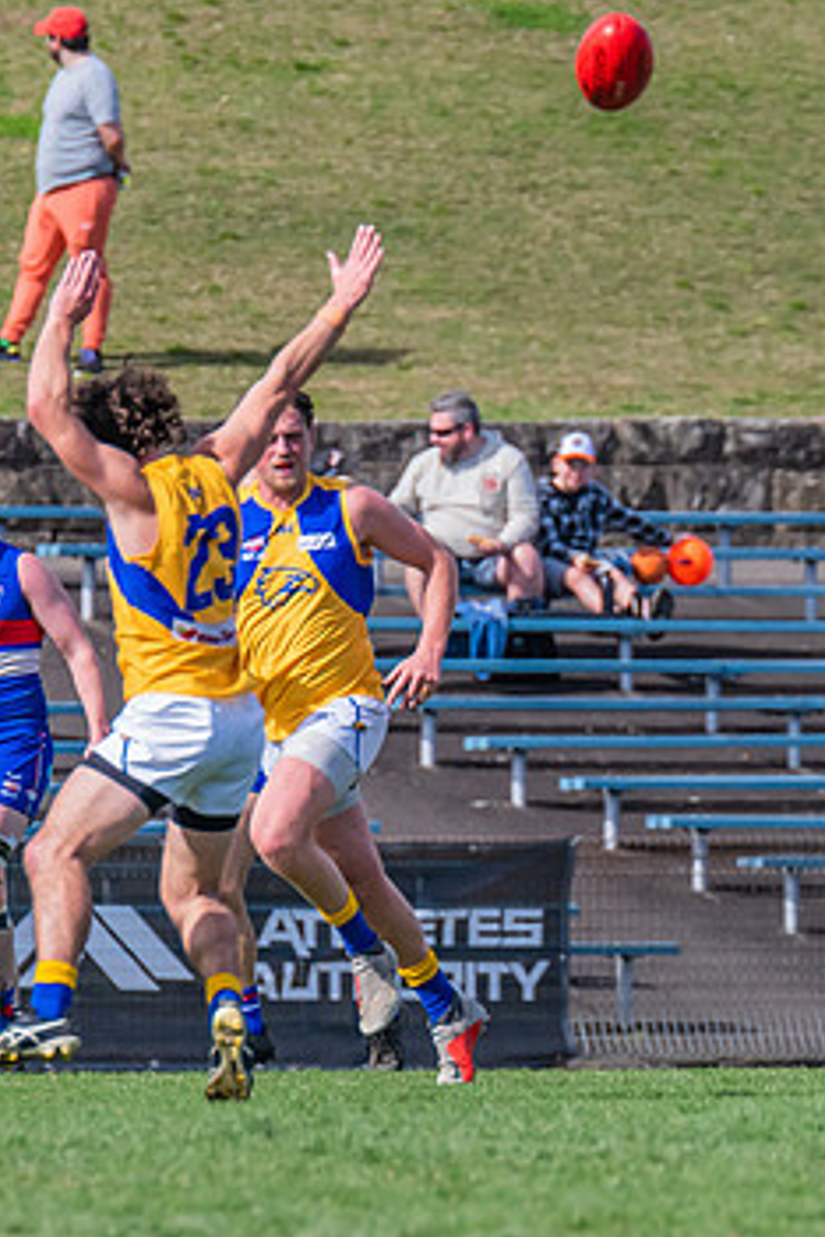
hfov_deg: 1.4
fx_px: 33204
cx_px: 887
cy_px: 640
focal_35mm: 966
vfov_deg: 2.1
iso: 800
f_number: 8
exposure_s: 1/1600
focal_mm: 420
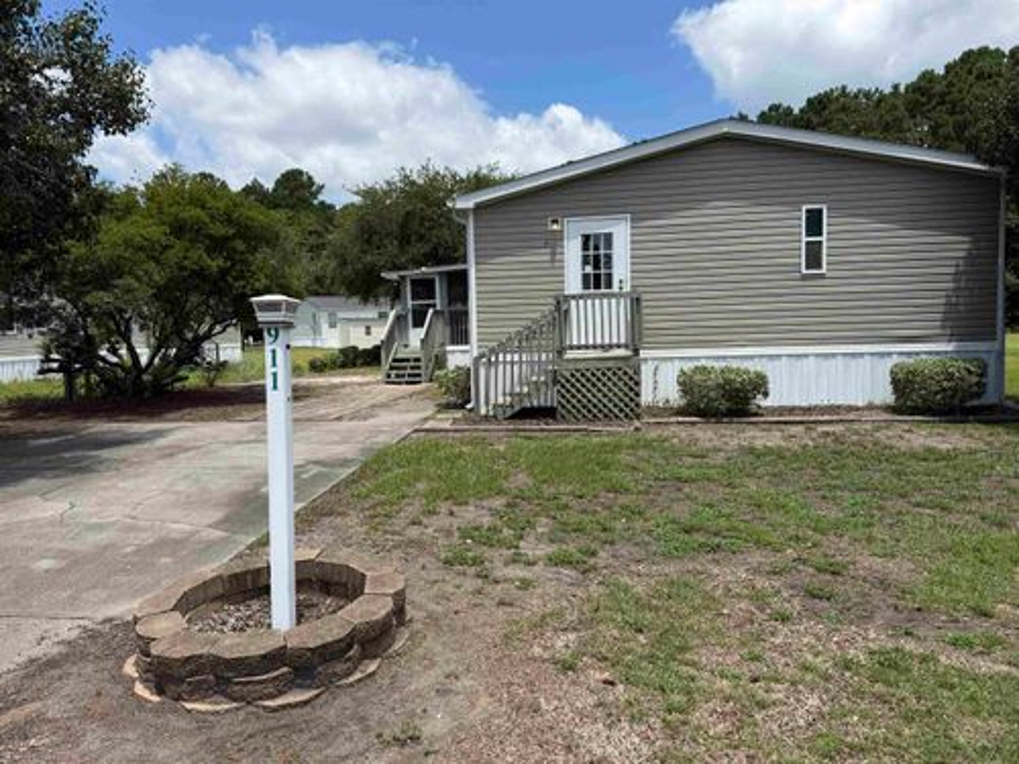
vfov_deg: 56.8
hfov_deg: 71.6
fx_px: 706
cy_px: 382
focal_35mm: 24
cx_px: 510
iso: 80
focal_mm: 6.76
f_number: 1.78
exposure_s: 1/4673
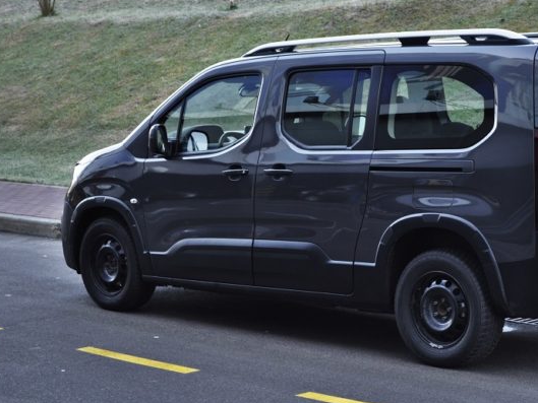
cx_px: 363
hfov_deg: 21.2
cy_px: 210
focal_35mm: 92
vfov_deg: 16.1
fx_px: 1430
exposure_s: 1/90
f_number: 5.3
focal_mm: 44
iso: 400
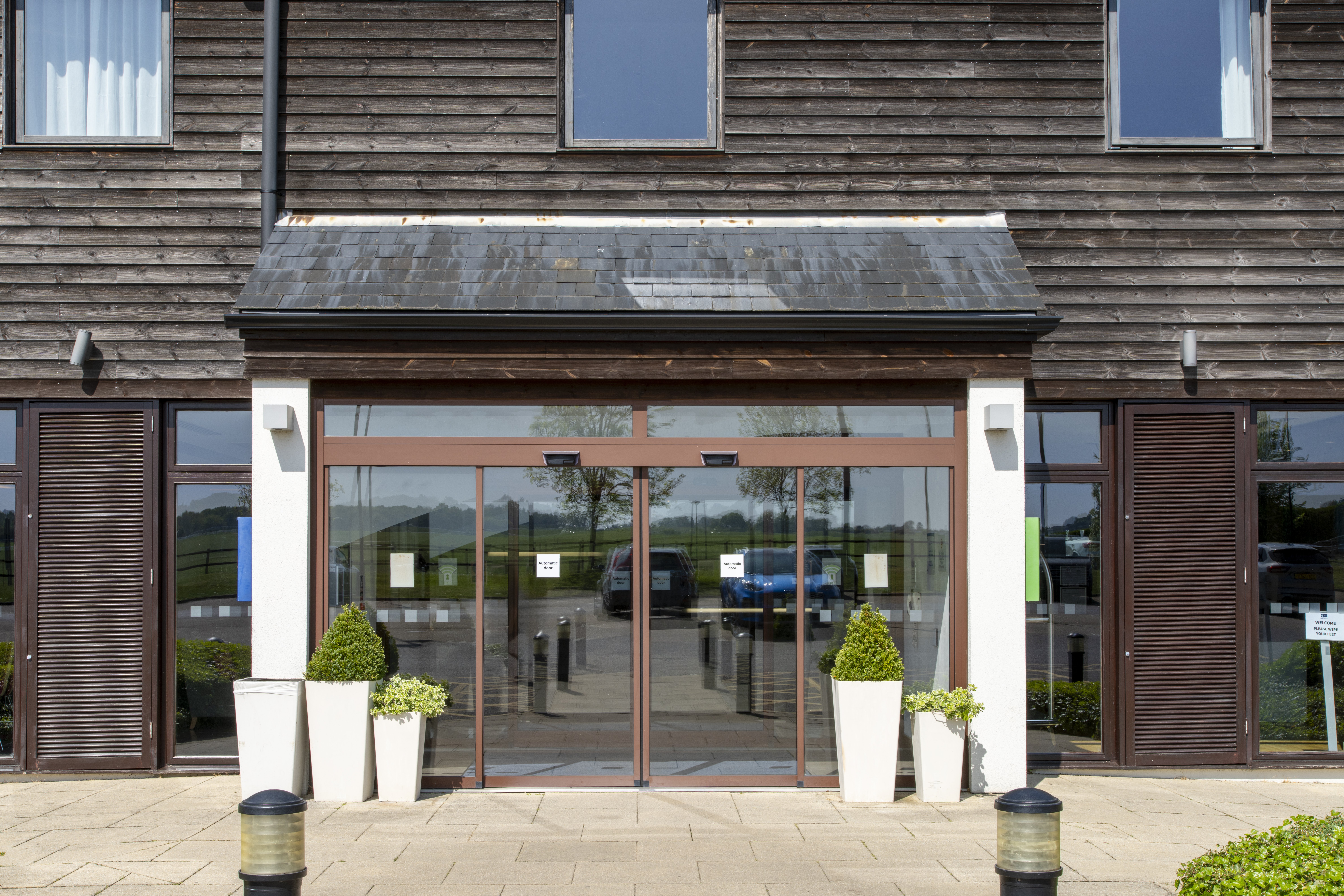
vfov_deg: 29.9
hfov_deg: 43.6
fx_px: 1680
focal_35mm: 45
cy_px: 448
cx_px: 672
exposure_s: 1/60
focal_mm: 45
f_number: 16
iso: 125
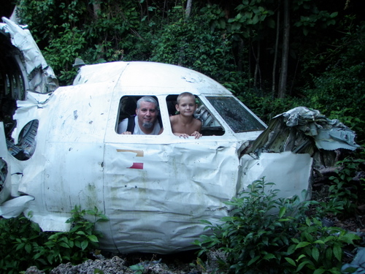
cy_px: 137
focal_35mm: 38
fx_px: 401
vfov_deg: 37.7
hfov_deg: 49.0
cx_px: 182
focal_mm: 6.7
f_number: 3.5
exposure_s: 1/30
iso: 125
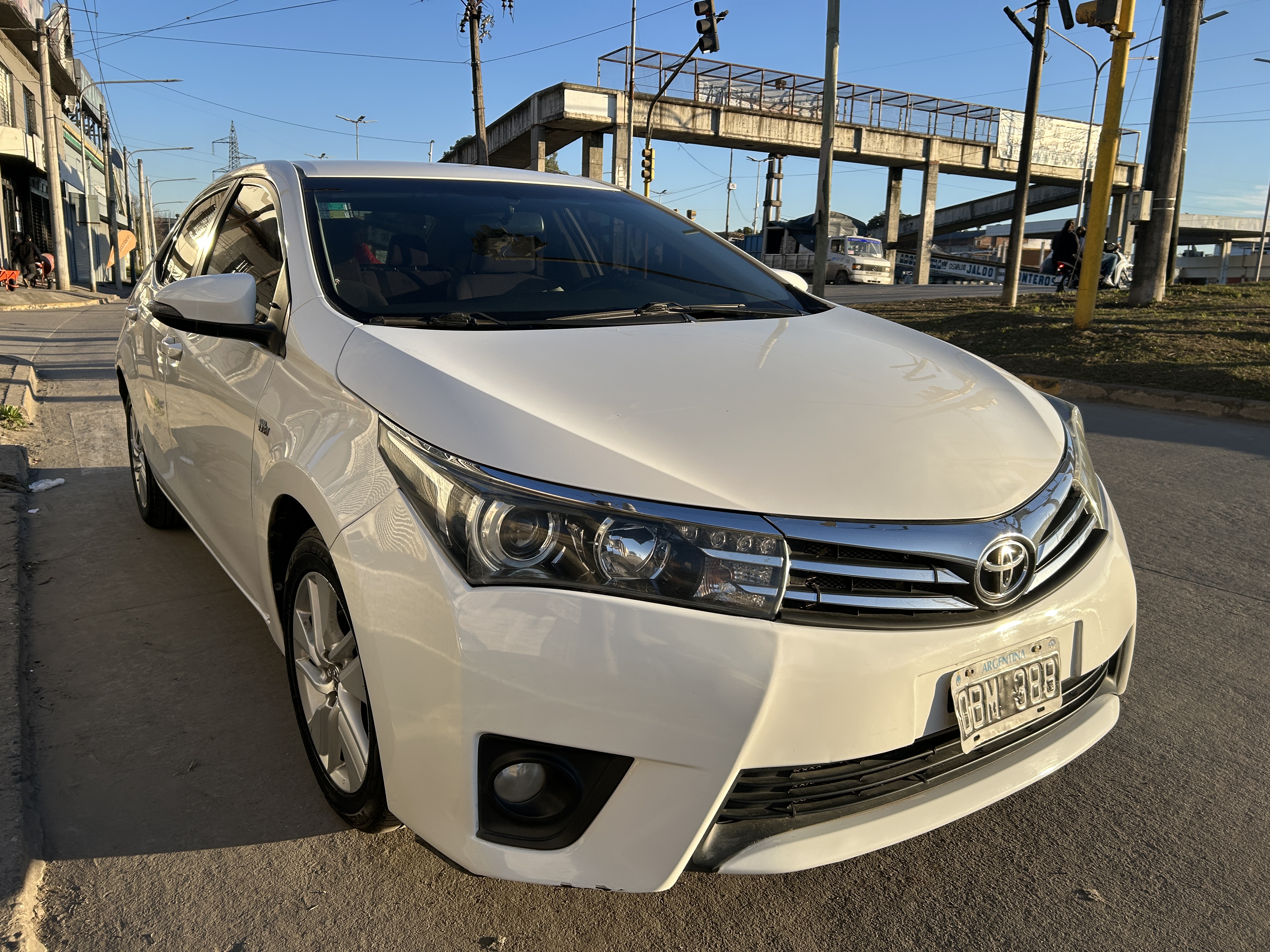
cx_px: 635
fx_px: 954
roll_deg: -3.2
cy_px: 476
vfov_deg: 53.1
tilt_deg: -11.5
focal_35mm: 26
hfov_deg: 67.3
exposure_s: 1/2165
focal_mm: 5.7
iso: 50
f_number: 1.5
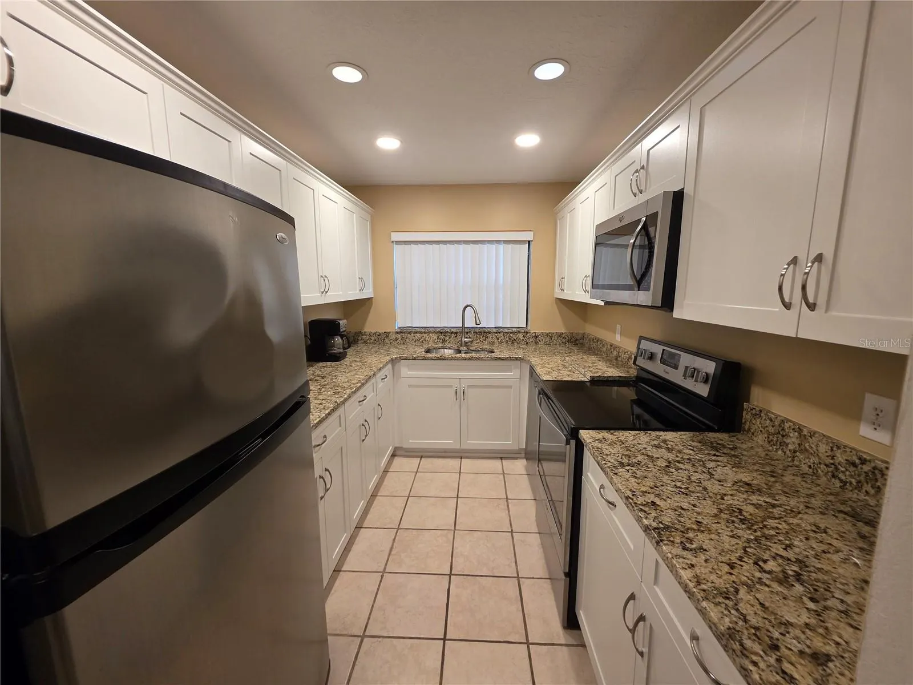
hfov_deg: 106.2
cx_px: 456
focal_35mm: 13
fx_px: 343
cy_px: 342
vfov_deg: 89.9
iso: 200
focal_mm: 2.2
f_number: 1.9
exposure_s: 1/120
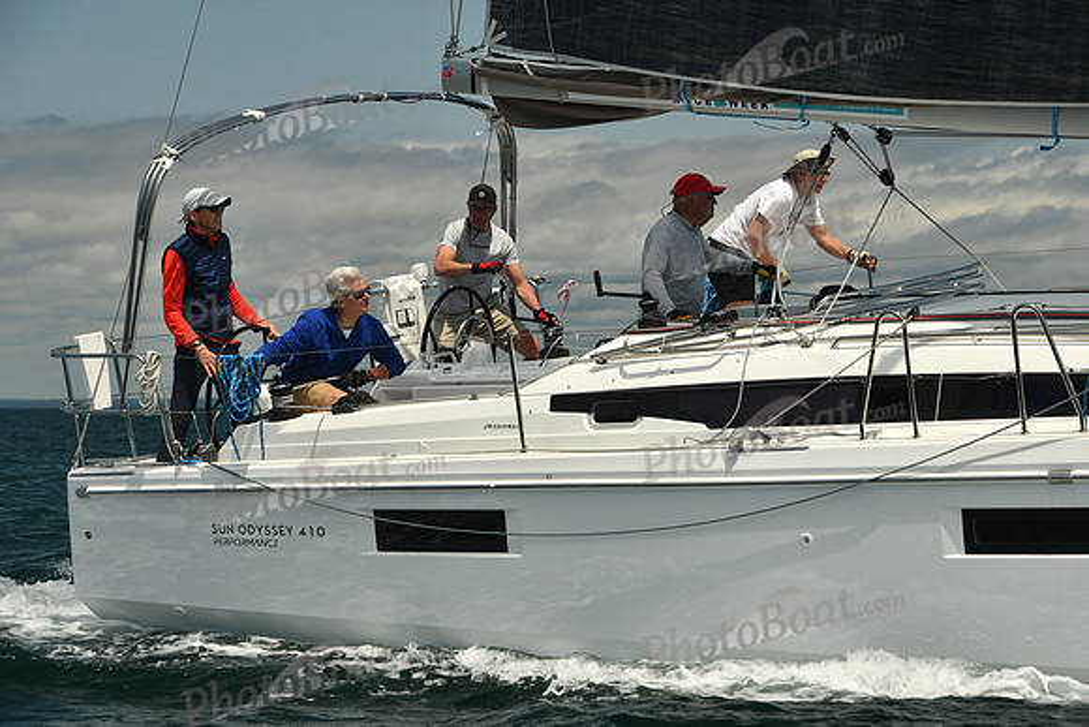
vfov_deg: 9.8
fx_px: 4236
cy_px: 364
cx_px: 544
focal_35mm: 140
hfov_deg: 14.7
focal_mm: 140
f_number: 10
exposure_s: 1/640
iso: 320
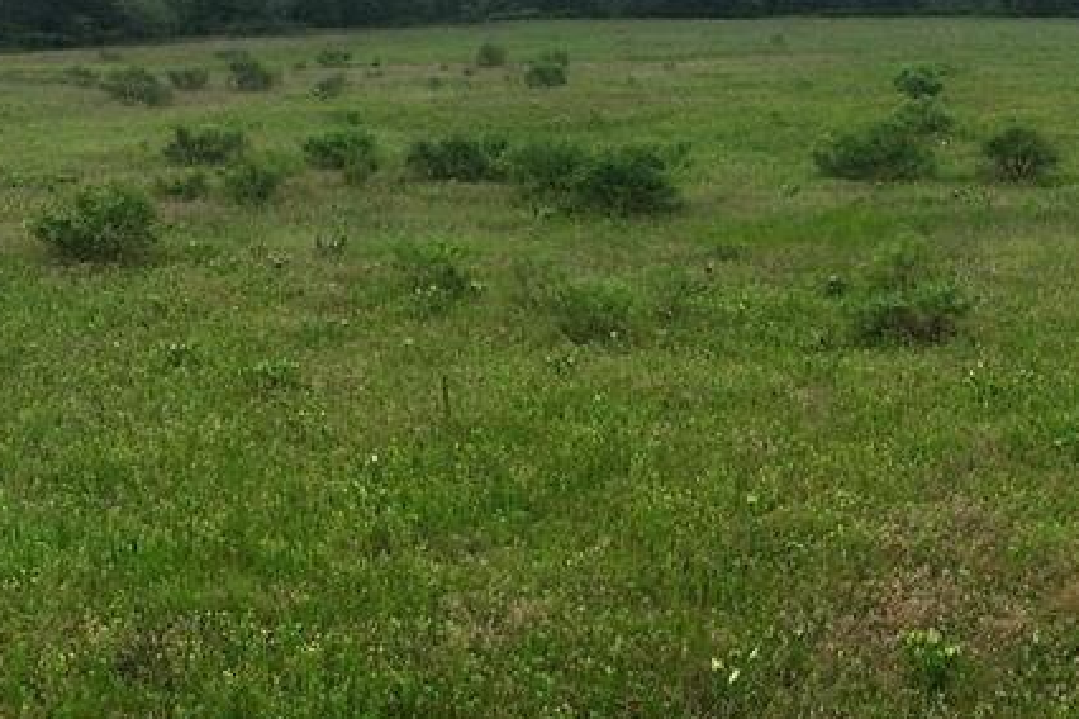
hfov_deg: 32.6
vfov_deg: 22.3
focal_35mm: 60
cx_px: 833
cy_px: 143
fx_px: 1798
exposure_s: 1/1000
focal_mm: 12.29
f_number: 2.8
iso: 100
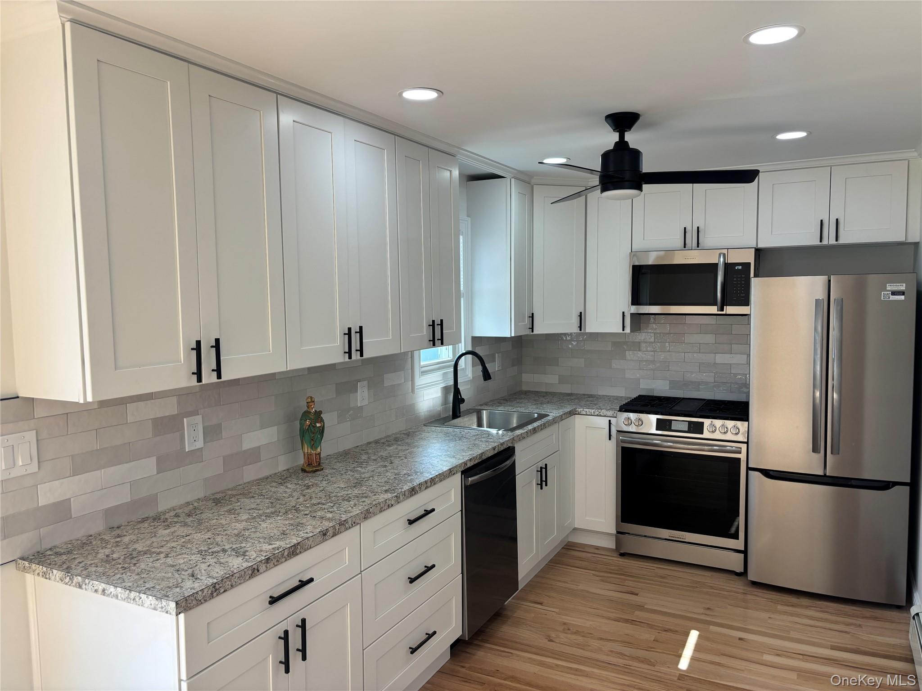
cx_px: 461
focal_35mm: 26
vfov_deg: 53.1
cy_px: 346
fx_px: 693
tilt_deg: -3.8
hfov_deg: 67.3
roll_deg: +0.1
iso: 40
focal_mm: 5.96
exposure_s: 1/168
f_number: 1.6
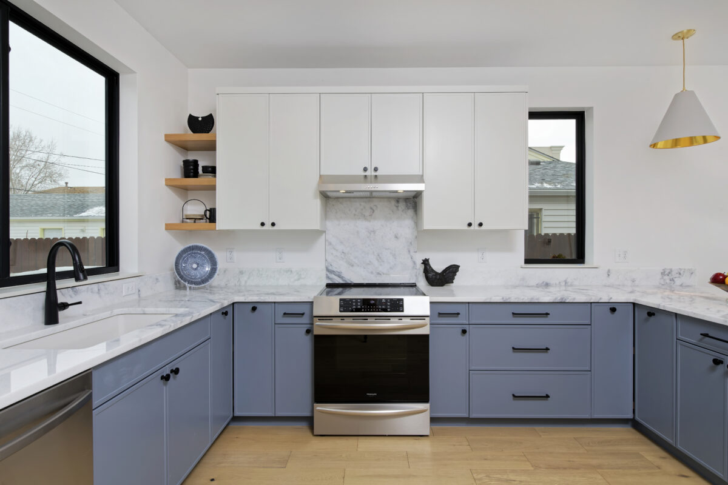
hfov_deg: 90.0
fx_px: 364
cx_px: 364
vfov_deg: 67.4
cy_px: 242
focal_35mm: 18
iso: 800
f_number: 13
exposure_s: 1/200
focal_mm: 18
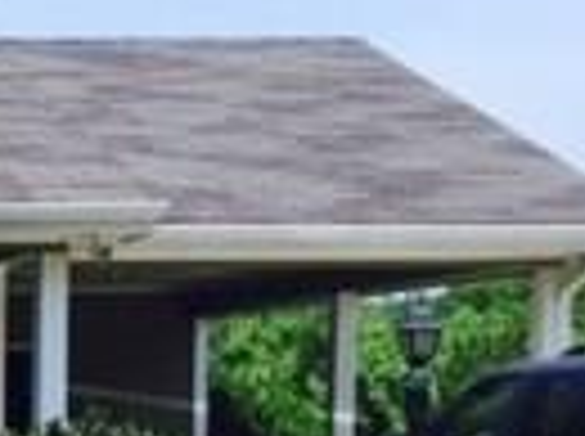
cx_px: -675
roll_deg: -0.8
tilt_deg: -0.9
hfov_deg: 11.9
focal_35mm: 143
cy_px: 535
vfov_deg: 10.2
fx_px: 2412
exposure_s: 1/1522
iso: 32
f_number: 2.2
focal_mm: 4.15
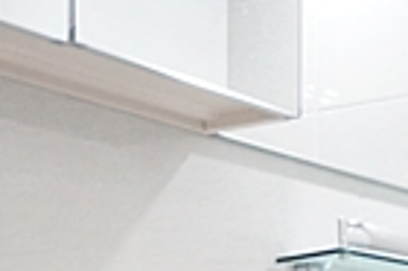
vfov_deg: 15.1
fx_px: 974
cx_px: 629
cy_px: 358
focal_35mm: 86
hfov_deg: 20.1
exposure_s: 1/30
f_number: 4.5
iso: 800
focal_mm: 10
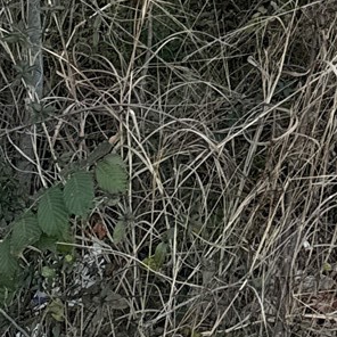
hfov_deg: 11.1
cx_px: 593
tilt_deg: +2.0
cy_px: -677
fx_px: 1619
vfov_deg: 9.4
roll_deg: +0.1
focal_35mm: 147
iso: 80
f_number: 1.78
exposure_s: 1/683
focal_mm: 6.76
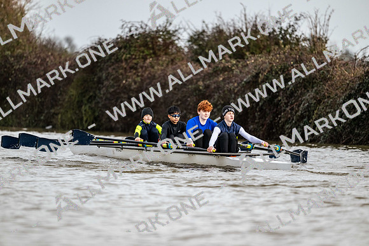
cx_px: 184
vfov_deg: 3.4
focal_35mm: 400
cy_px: 123
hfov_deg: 5.2
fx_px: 4101
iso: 1250
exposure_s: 1/1600
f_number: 4.5
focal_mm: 400
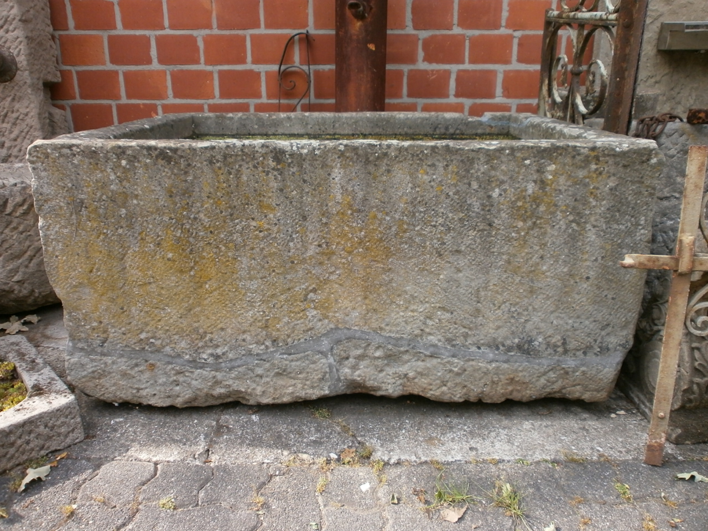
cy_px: 266
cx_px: 354
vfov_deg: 51.4
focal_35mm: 27
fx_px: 552
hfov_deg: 65.3
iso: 100
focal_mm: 4.8
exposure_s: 1/250
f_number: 2.9
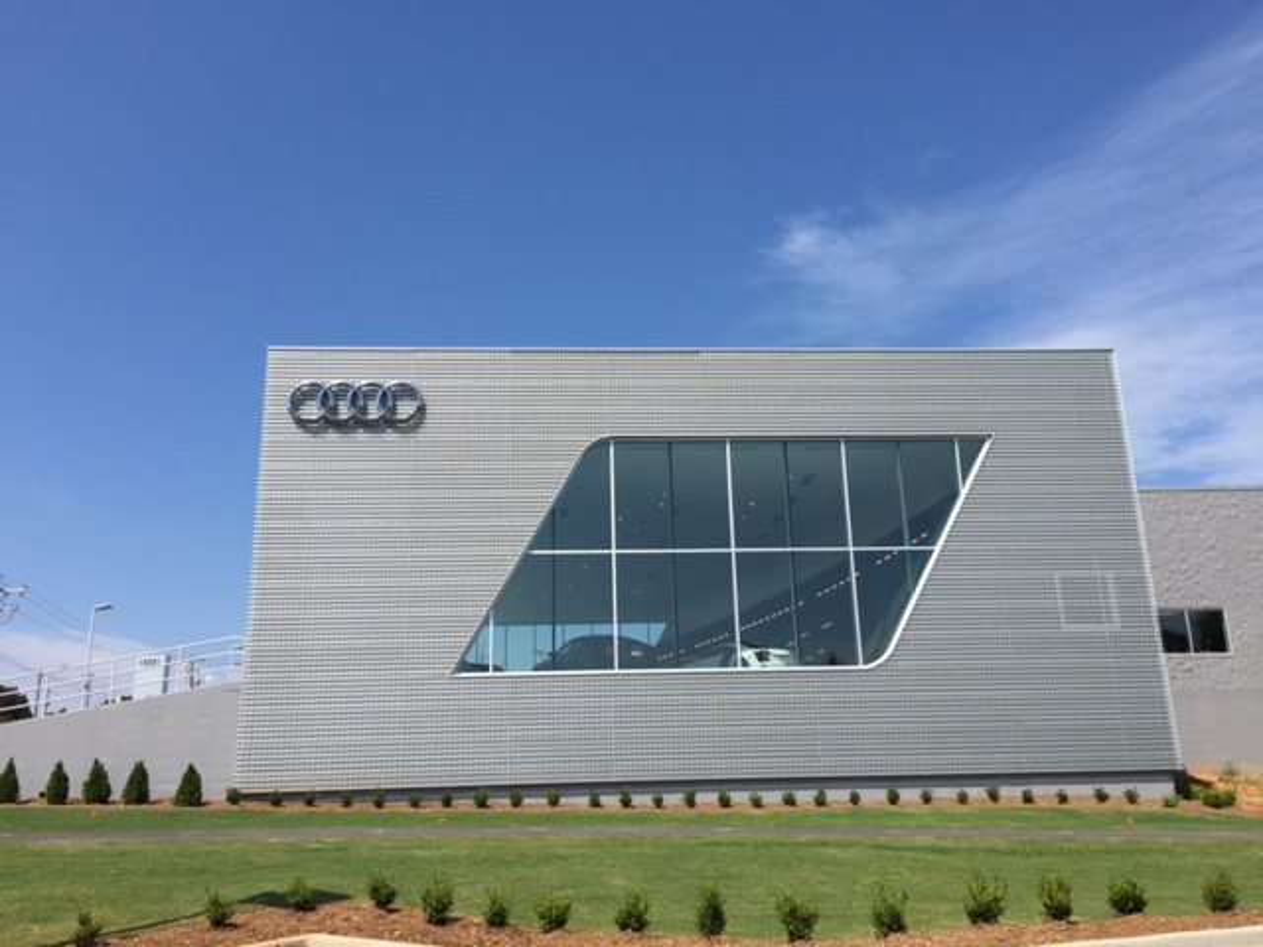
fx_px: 1058
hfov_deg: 61.7
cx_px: 632
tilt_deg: +16.8
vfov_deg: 48.2
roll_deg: +1.0
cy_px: 474
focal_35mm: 29
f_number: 2.2
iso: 32
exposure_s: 1/2639
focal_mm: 4.15
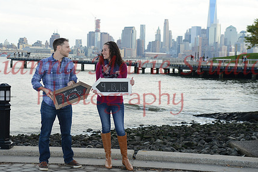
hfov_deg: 30.0
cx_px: 112
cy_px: 74
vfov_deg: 20.3
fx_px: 480
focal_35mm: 67
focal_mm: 50
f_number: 5.6
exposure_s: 1/250
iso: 250
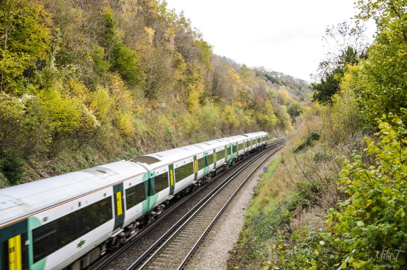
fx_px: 541
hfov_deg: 41.2
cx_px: 204
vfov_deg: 27.9
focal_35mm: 48
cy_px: 135
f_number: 5.6
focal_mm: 32
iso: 400
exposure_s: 1/160
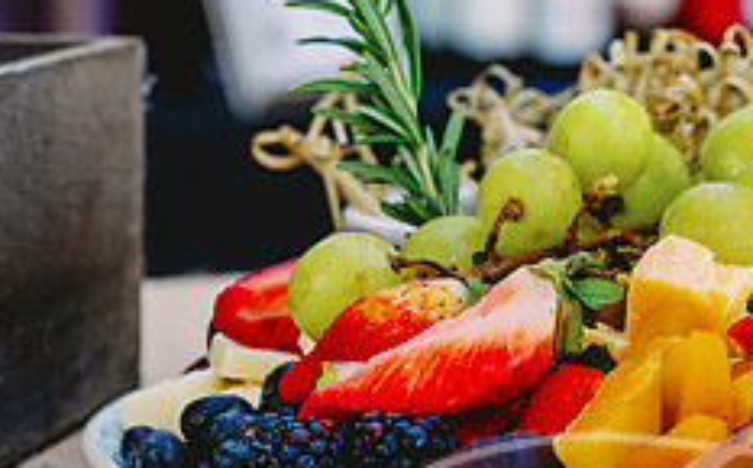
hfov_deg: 11.7
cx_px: 708
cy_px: 195
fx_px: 3648
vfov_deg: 7.3
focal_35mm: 178
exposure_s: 1/125
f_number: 5.6
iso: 125
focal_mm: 70
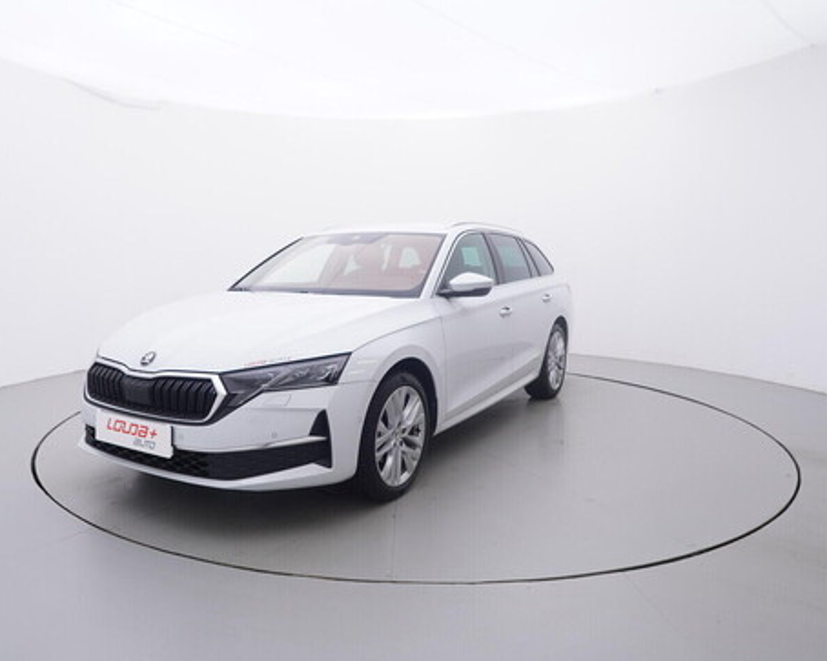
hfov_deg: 66.6
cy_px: 332
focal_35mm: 26
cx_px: 356
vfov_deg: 55.7
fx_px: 626
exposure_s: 1/80
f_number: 5
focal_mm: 15
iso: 200
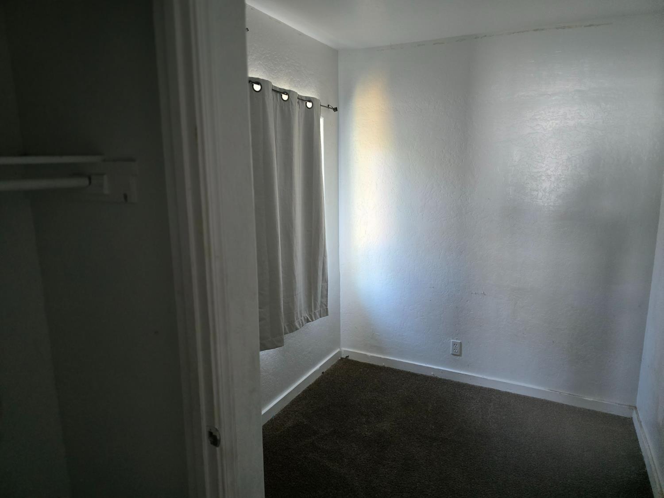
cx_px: 332
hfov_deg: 73.9
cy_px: 249
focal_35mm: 23
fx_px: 441
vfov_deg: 58.9
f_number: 1.7
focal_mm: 6.3
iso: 800
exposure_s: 1/120
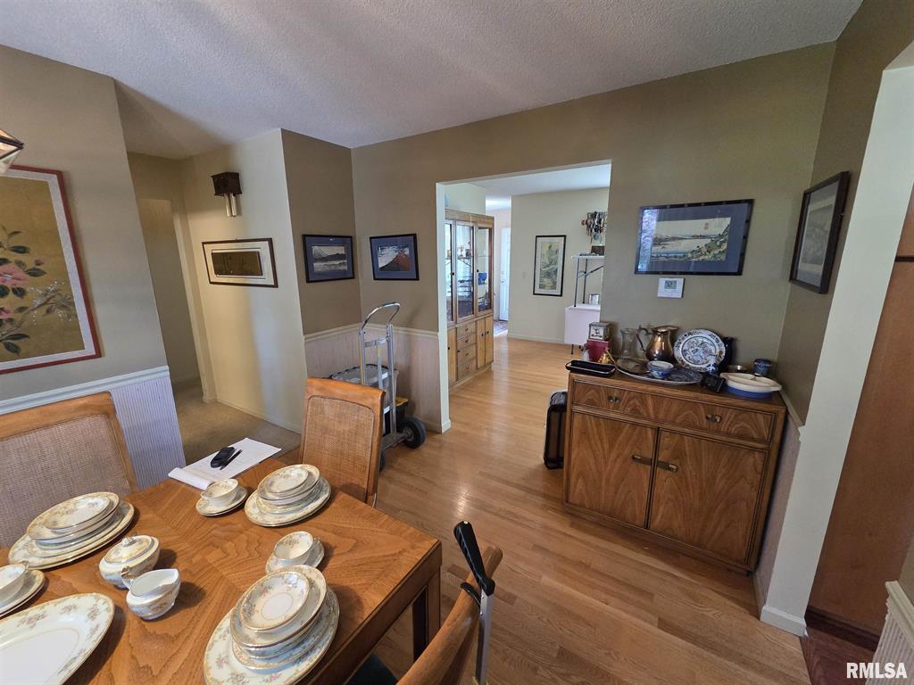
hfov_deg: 106.2
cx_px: 457
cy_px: 342
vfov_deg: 89.9
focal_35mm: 13
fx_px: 343
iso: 640
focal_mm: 2.2
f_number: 2.2
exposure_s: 1/60
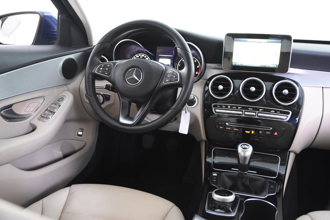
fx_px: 302
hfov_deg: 57.2
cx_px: 165
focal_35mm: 33
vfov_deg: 40.0
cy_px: 110
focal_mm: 22
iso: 2800
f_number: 3
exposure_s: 1/30
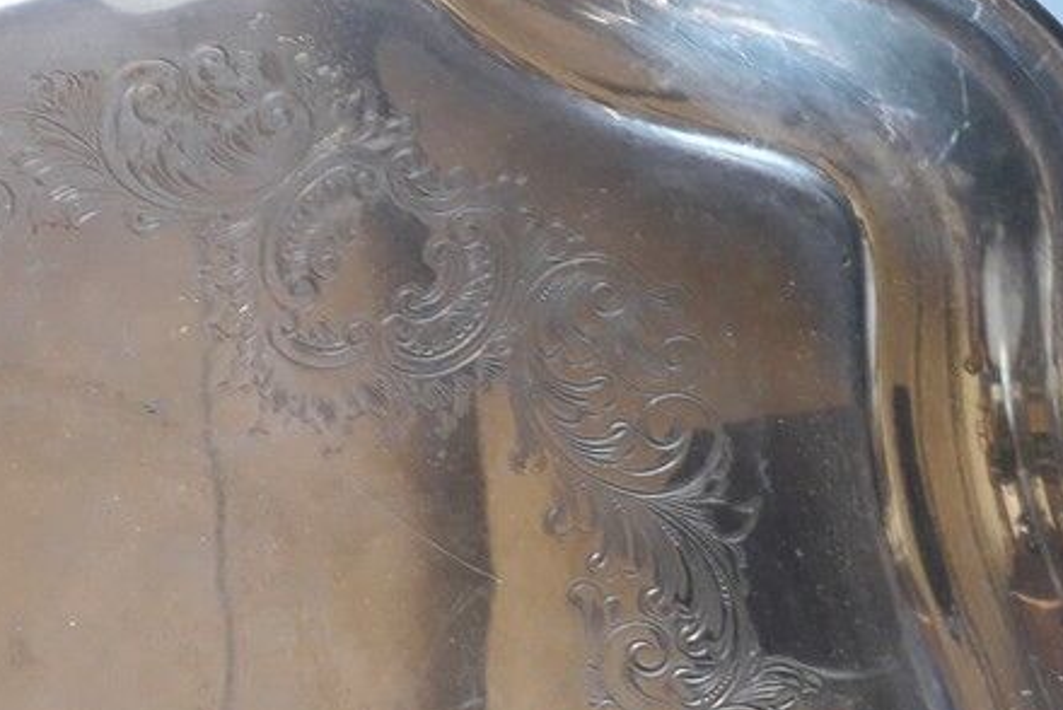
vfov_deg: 26.5
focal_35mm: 51
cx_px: 179
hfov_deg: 37.2
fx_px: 1507
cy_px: 389
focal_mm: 3.6
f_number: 1.9
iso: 125
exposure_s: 1/50
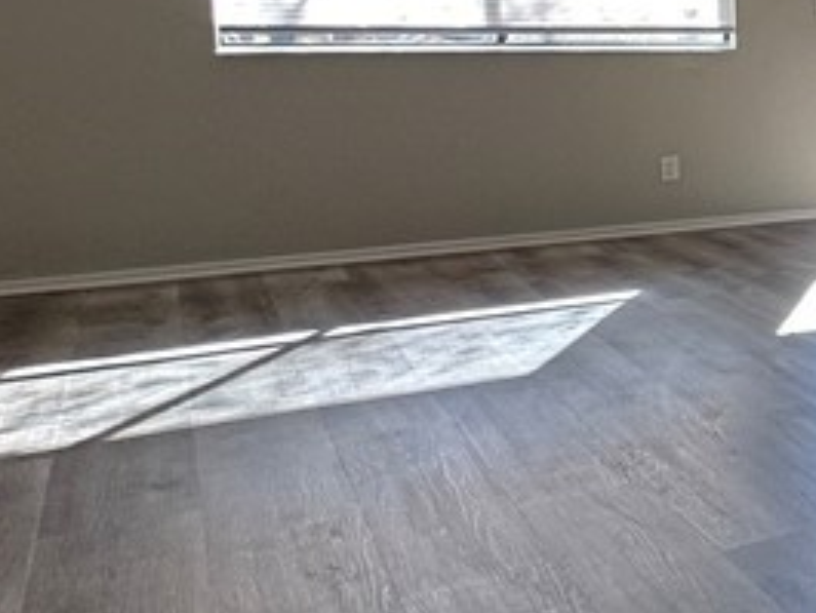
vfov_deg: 26.4
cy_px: 99
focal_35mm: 54
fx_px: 1274
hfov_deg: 20.8
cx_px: 1540
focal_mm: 2.22
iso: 100
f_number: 2.2
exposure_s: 1/120
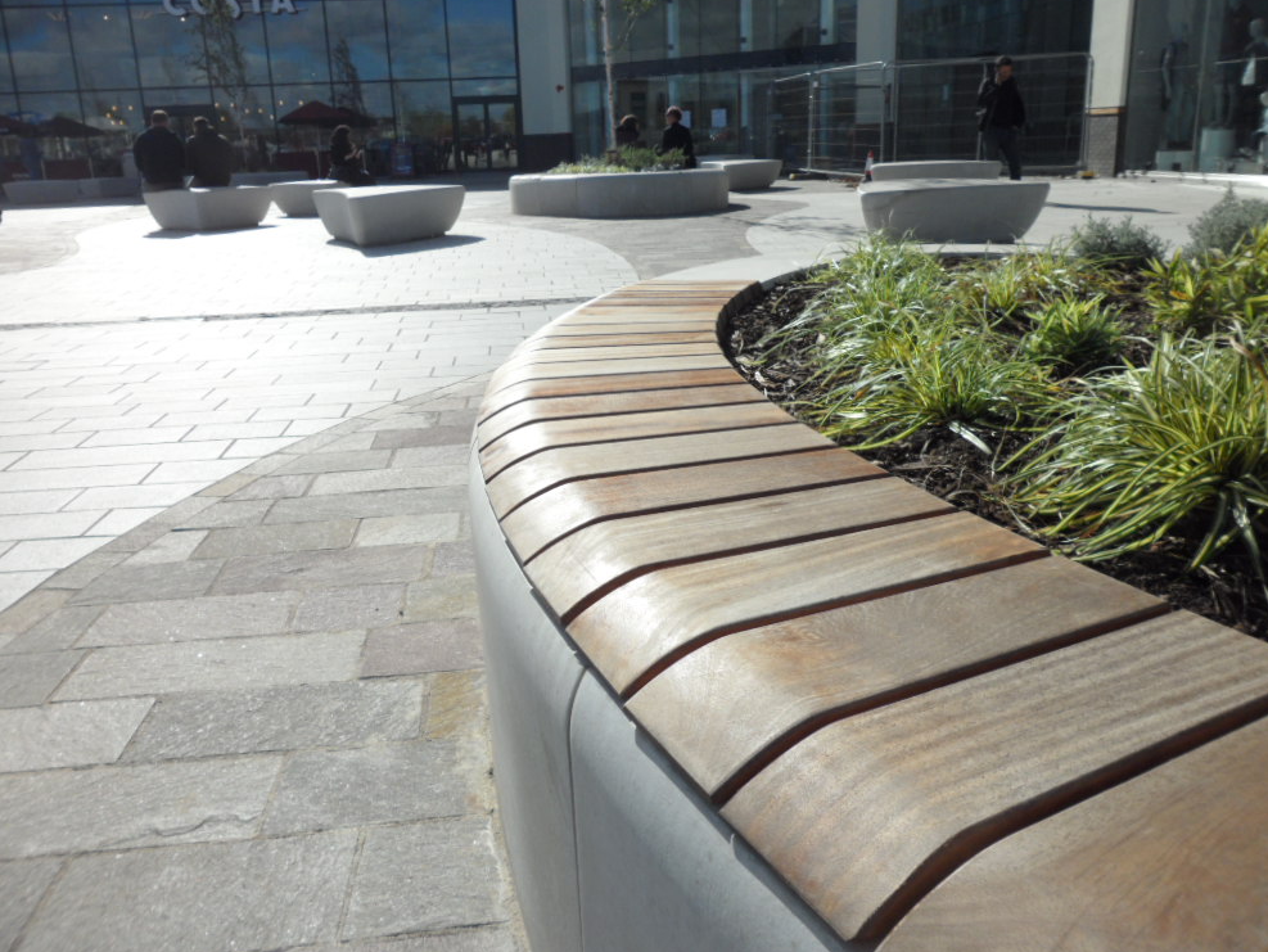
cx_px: 627
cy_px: 464
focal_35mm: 28
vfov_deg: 49.8
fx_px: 1026
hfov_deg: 63.4
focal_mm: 4.9
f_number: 8.9
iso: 80
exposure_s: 1/180
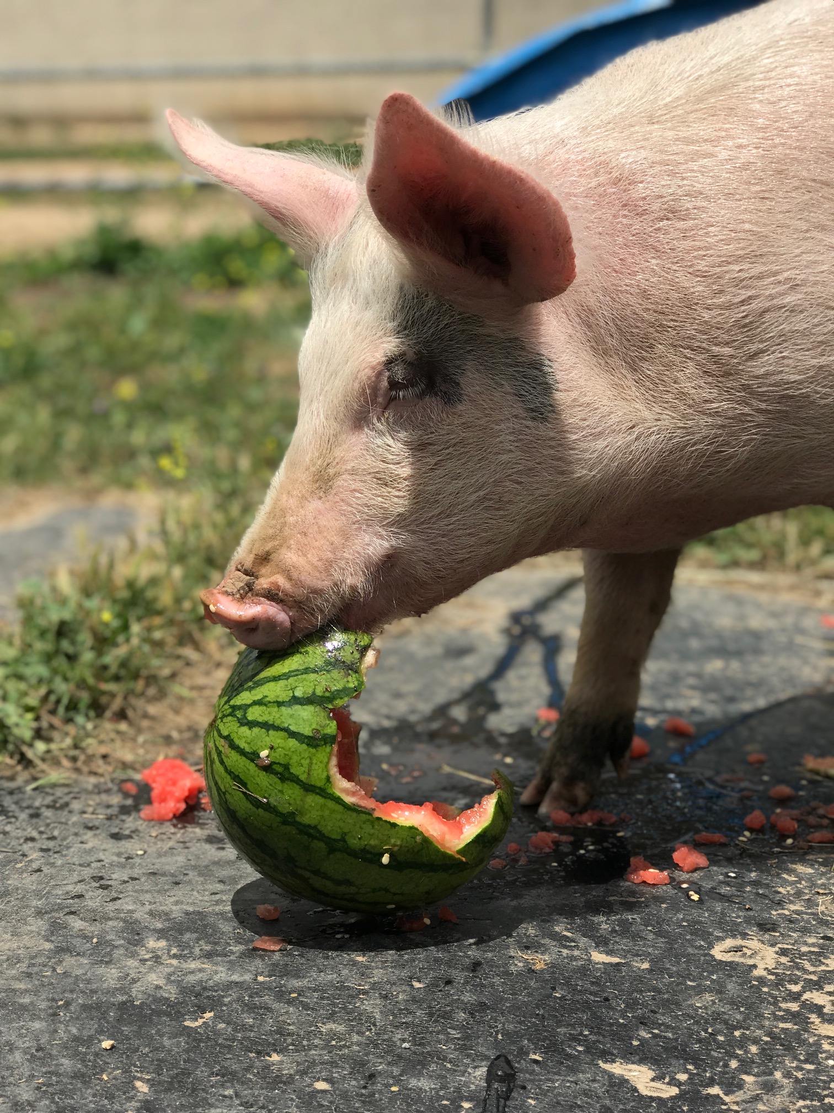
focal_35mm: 57
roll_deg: +0.9
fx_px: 1831
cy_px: 556
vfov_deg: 33.8
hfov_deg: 25.7
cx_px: 417
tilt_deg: -16.3
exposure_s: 1/1368
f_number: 2.8
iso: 20
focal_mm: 6.6
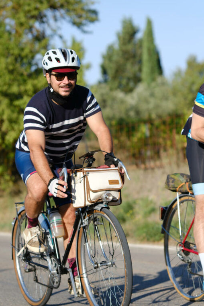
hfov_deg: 12.1
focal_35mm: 113
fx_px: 960
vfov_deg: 18.1
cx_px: 76
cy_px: 161
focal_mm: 56
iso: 125
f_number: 2
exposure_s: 1/4000
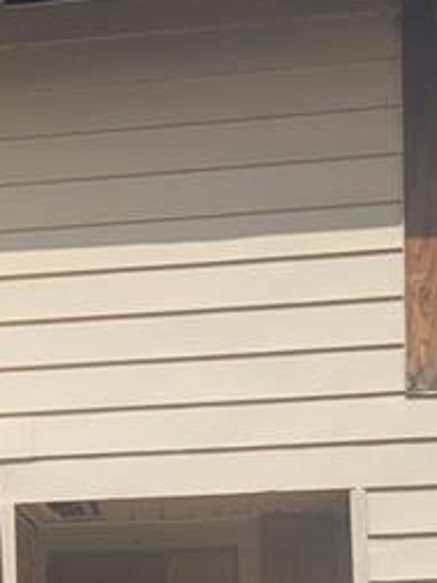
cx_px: -127
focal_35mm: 124
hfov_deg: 11.6
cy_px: 761
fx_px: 2087
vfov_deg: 15.1
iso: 40
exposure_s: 1/3409
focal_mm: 5.4
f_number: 1.8
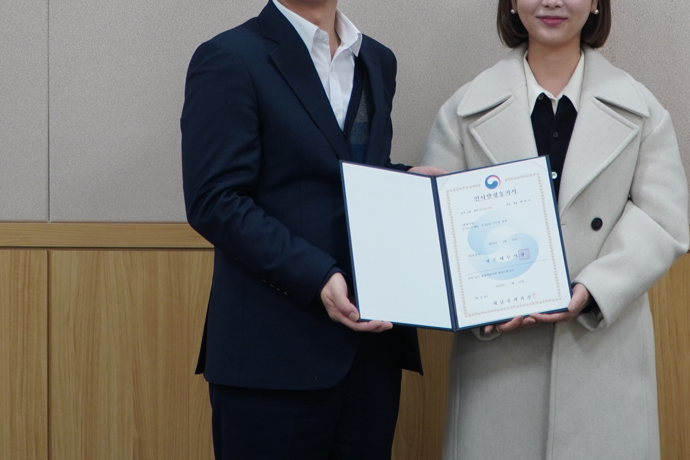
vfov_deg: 15.3
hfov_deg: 23.1
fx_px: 1686
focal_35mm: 88
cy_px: 26
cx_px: 428
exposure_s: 1/50
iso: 250
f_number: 4
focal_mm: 31
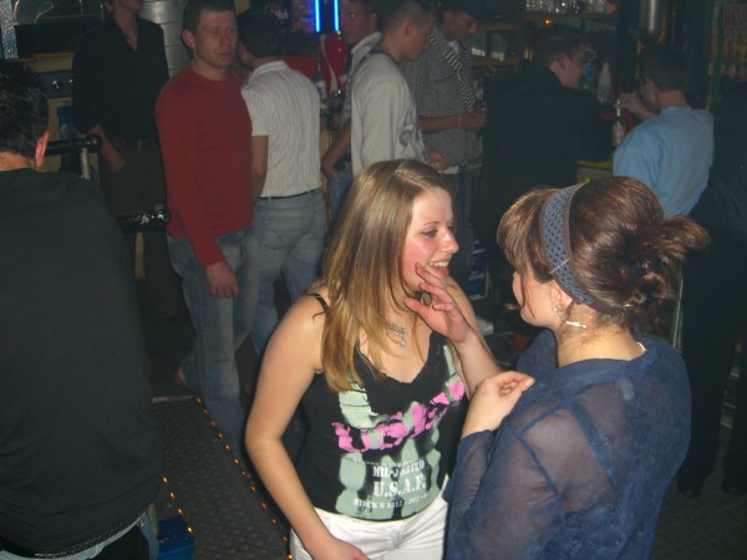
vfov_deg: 37.7
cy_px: 280
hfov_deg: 49.0
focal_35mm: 38
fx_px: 820
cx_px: 374
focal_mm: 7.9
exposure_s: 1/60
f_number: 2.8
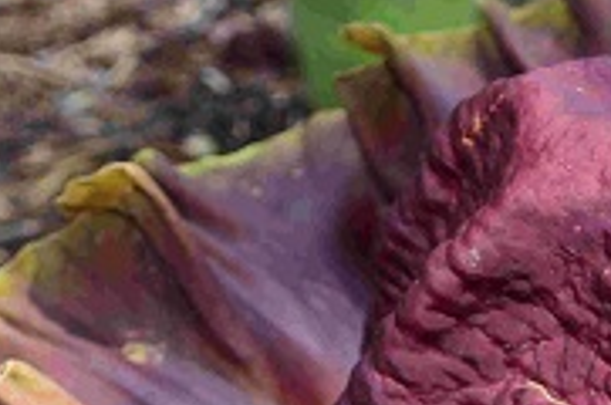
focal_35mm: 105
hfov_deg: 18.8
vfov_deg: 12.7
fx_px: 1773
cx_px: 672
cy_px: 472
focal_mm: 21
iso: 100
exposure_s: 1/200
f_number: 3.5
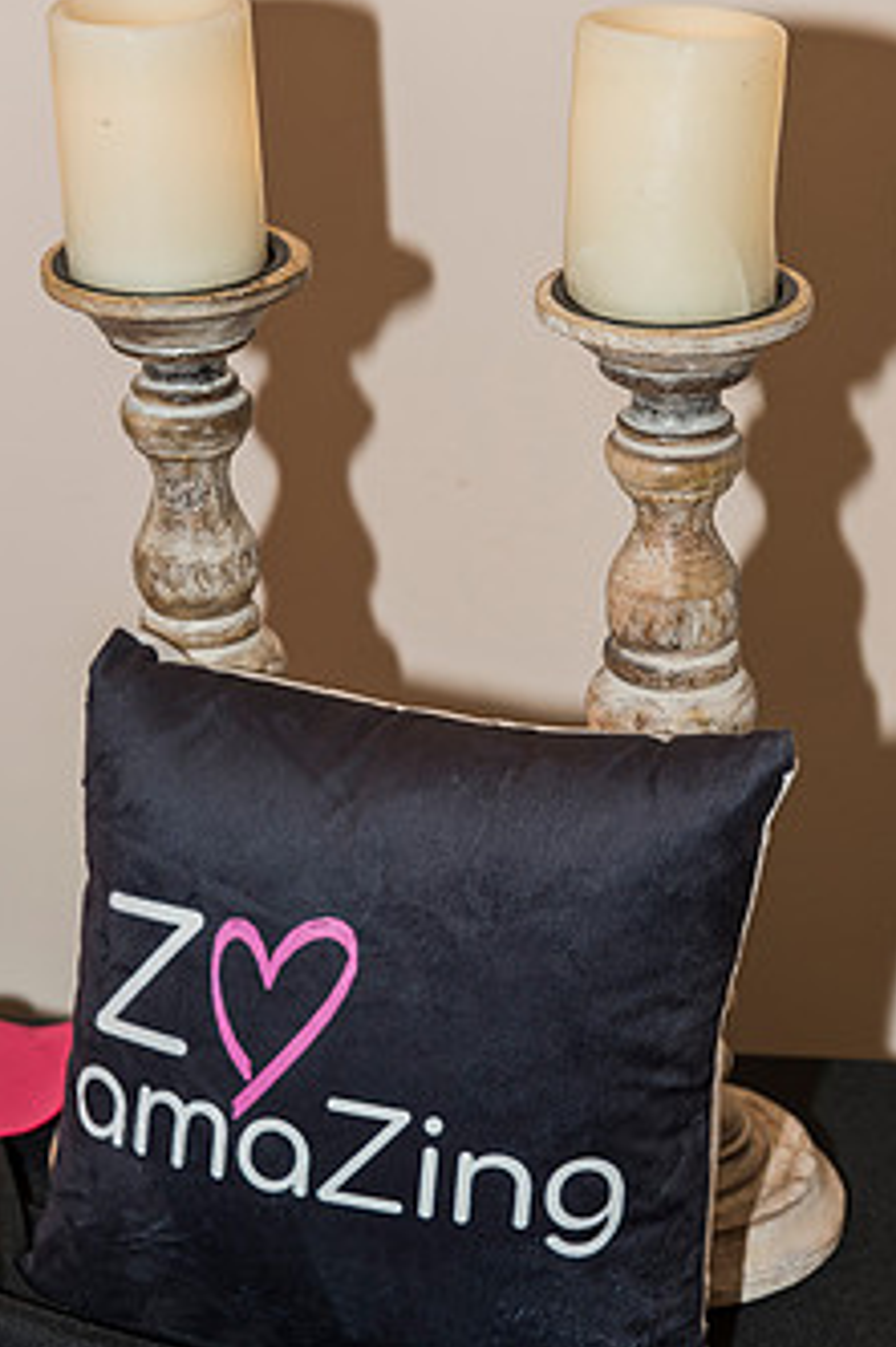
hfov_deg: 16.2
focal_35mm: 84
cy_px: 706
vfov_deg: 24.2
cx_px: 409
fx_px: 3139
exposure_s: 1/125
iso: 800
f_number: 5
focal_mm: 62
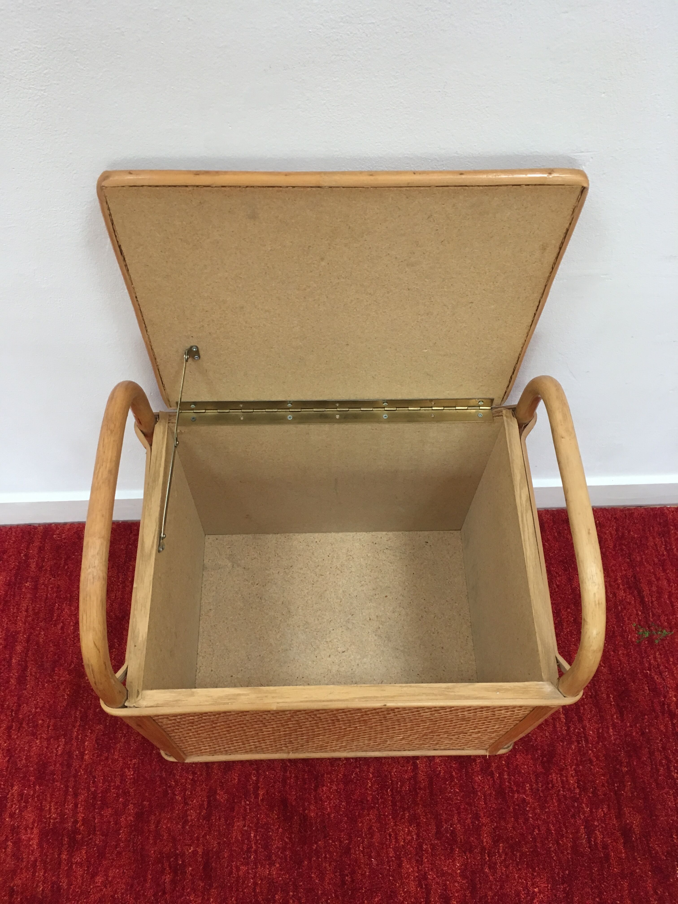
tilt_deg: -61.3
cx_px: 339
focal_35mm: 29
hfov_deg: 48.2
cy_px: 452
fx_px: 757
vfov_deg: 61.7
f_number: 2.2
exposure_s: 1/33
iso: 125
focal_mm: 4.15
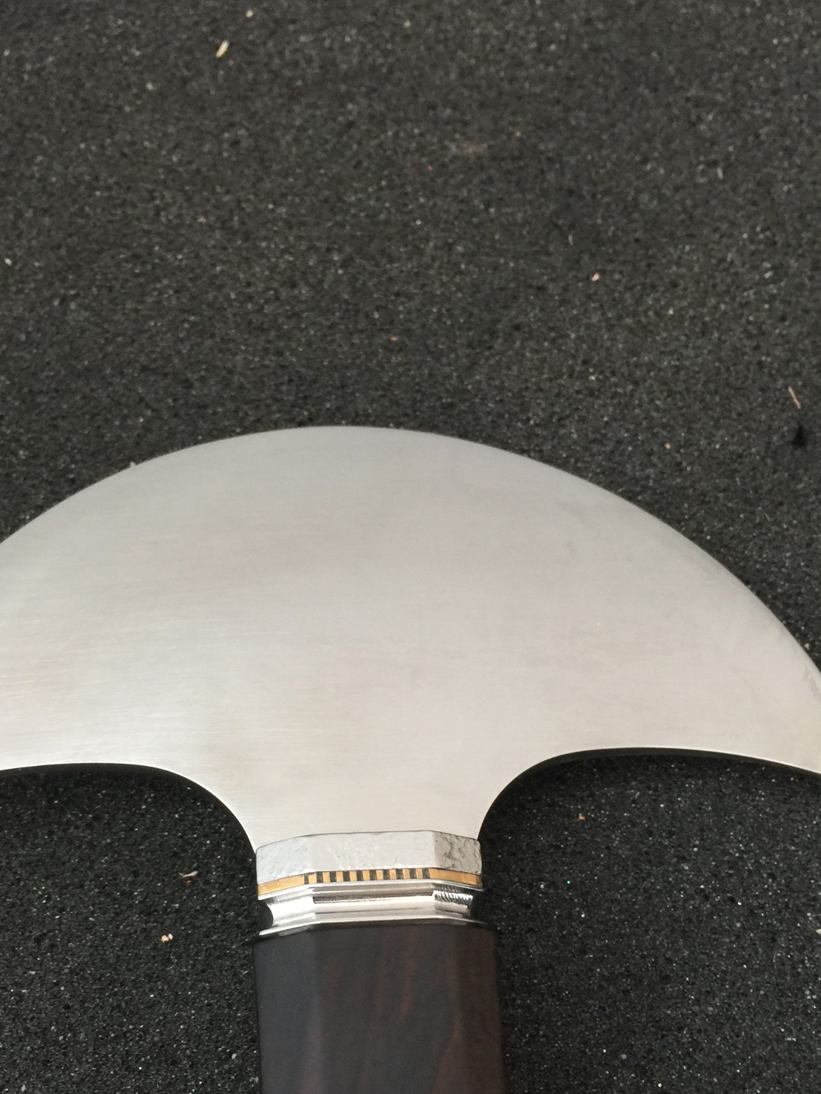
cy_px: 674
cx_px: 350
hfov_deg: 35.1
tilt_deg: -71.4
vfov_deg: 45.4
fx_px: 1296
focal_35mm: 41
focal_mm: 4.15
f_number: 2.2
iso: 64
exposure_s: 1/17
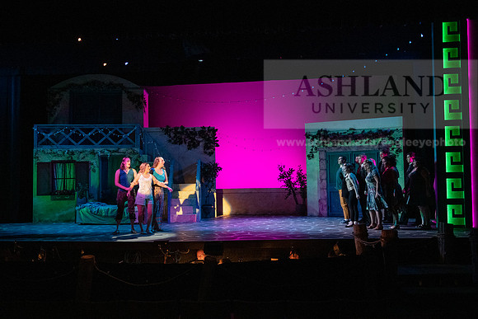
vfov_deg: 35.1
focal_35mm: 38
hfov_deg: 50.7
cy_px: 160
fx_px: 505
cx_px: 239
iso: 5000
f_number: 3.2
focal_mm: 38
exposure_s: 1/320
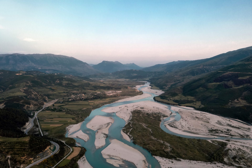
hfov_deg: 65.5
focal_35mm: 28
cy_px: 84
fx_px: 196
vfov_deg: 46.4
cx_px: 126
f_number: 4
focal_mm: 10.3
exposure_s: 1/100
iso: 100
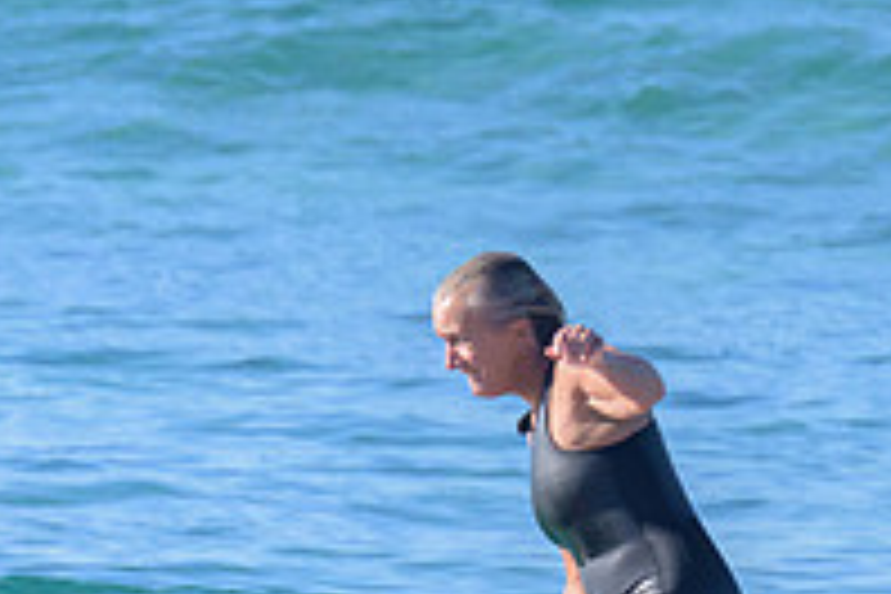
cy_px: 541
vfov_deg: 0.5
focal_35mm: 2702
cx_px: 244
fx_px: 66869
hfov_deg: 0.8
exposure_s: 1/1250
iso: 1000
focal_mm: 680
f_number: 11
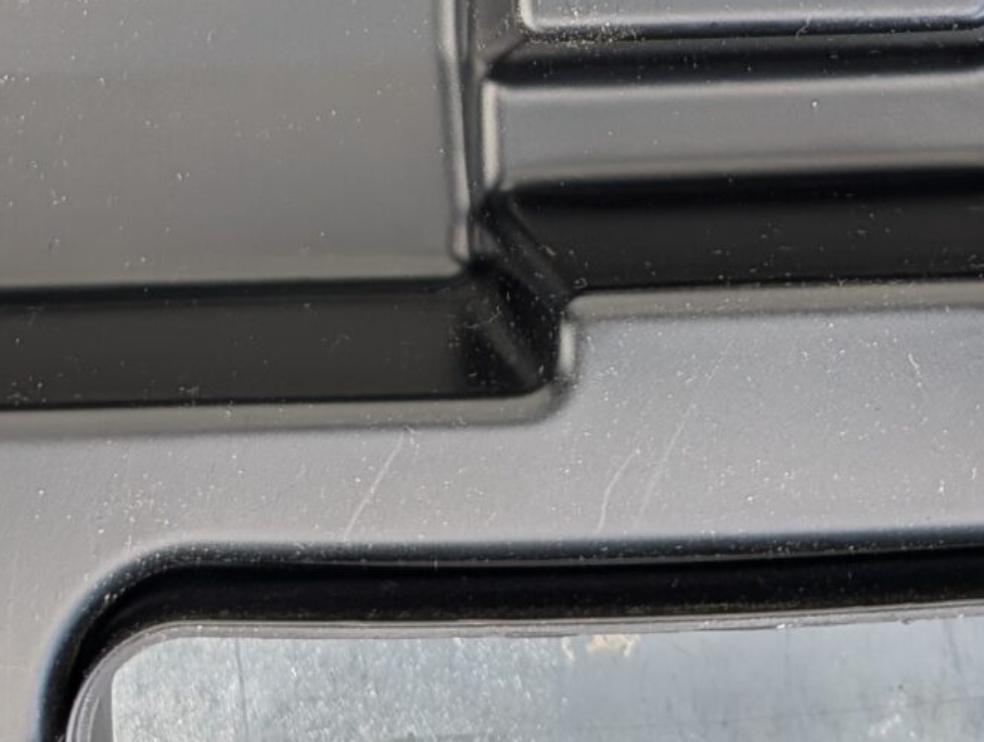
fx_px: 2648
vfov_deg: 14.1
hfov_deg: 21.1
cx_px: 512
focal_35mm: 93
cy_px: -587
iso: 48
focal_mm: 6.9
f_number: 1.68
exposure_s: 1/166
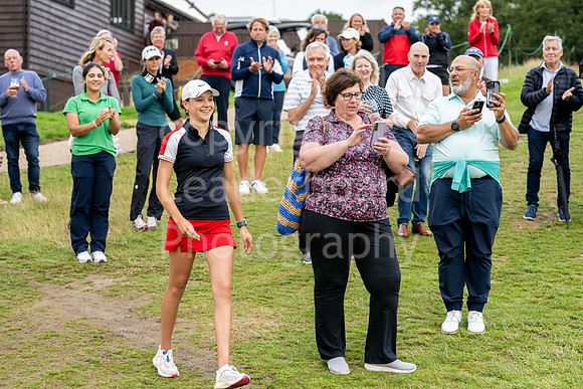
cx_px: 292
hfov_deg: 23.9
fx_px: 1377
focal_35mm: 85
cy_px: 194
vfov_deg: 16.1
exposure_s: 1/500
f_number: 4
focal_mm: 85
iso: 400
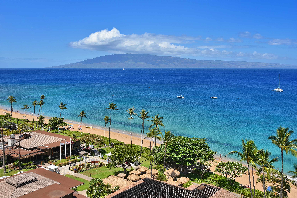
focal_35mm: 35
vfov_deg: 37.9
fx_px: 289
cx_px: 148
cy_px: 99
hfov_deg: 54.4
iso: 100
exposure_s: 1/200
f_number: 11
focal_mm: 35
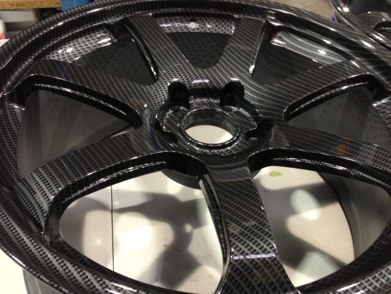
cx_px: 196
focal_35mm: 33
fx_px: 373
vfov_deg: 42.9
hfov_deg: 55.4
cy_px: 147
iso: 320
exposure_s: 1/20
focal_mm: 4.13
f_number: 2.4
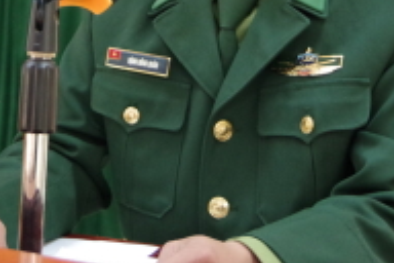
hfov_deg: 17.0
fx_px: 1313
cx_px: 107
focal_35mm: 120
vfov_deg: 11.1
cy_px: -97
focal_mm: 28
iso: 3200
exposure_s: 1/100
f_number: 4
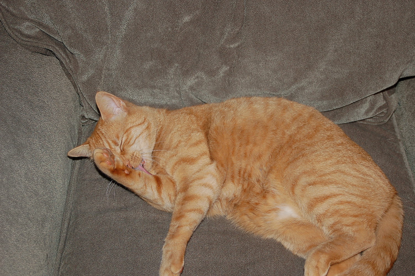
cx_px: 208
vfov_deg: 17.5
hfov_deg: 26.0
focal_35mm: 78
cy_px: 138
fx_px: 898
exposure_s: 1/60
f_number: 4.2
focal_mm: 52
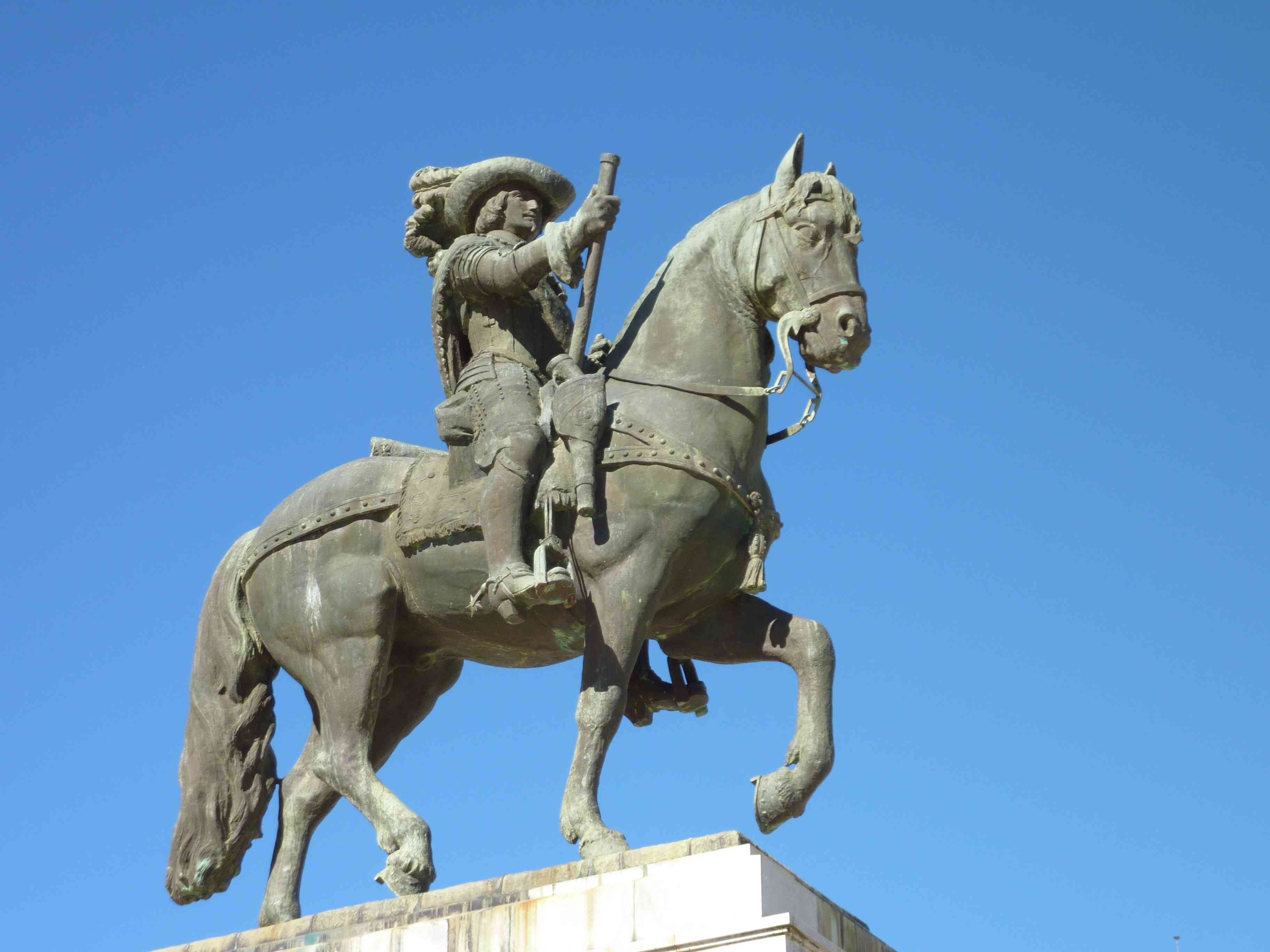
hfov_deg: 25.0
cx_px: 635
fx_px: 2862
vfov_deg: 18.9
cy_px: 476
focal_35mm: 78
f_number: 4.2
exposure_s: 1/320
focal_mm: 12.8
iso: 80
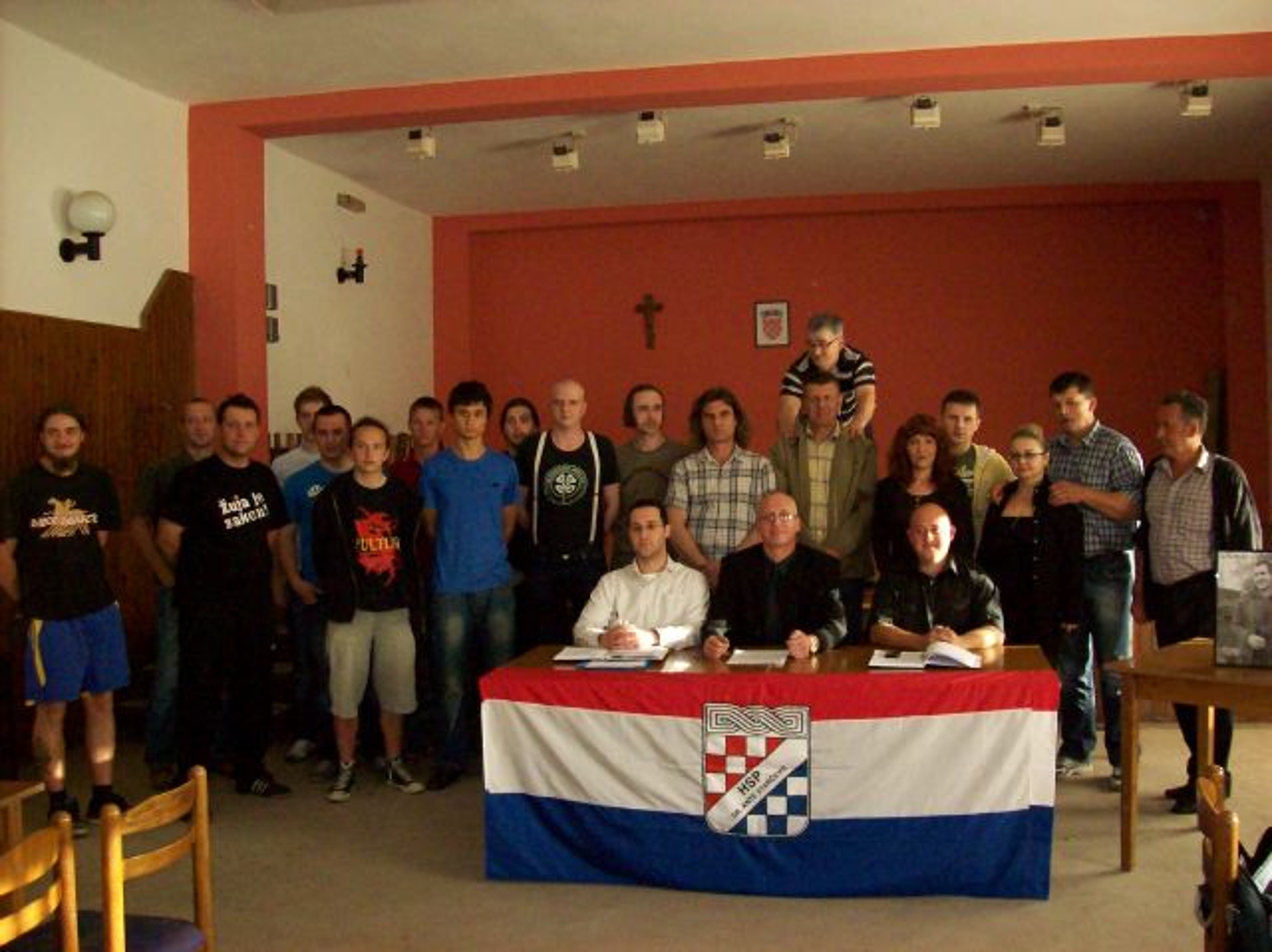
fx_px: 1322
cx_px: 636
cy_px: 476
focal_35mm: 36
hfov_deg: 51.4
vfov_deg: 39.6
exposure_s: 1/128
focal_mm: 6
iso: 400
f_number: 2.7
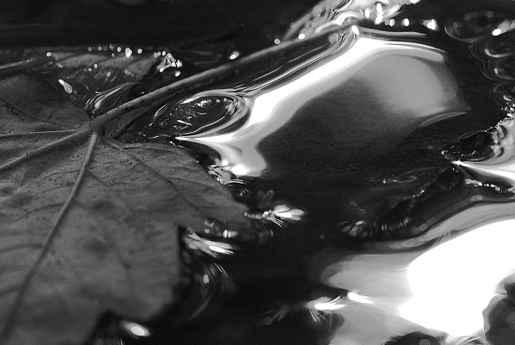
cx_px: 151
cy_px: 28
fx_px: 4941
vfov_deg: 4.0
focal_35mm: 345
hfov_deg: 6.0
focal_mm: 105
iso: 160
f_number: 6.3
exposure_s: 1/80
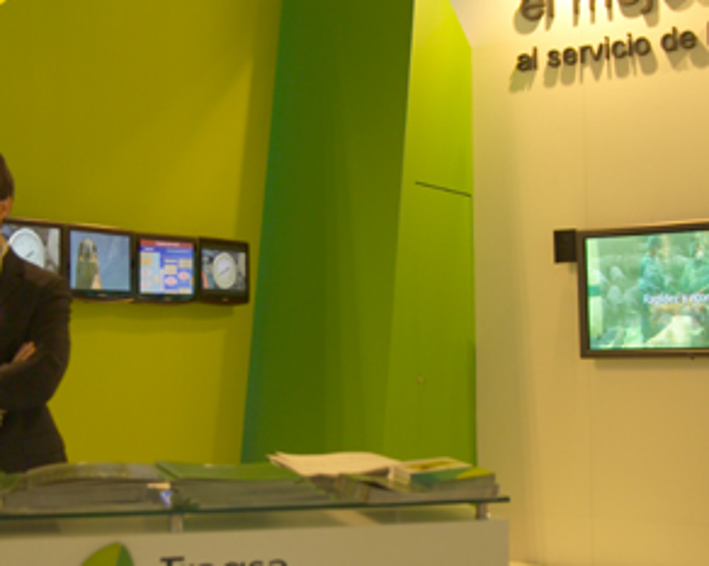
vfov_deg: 27.1
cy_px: 282
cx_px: 270
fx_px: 1174
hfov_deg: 33.5
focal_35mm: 56
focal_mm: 29
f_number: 4.8
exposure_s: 1/8
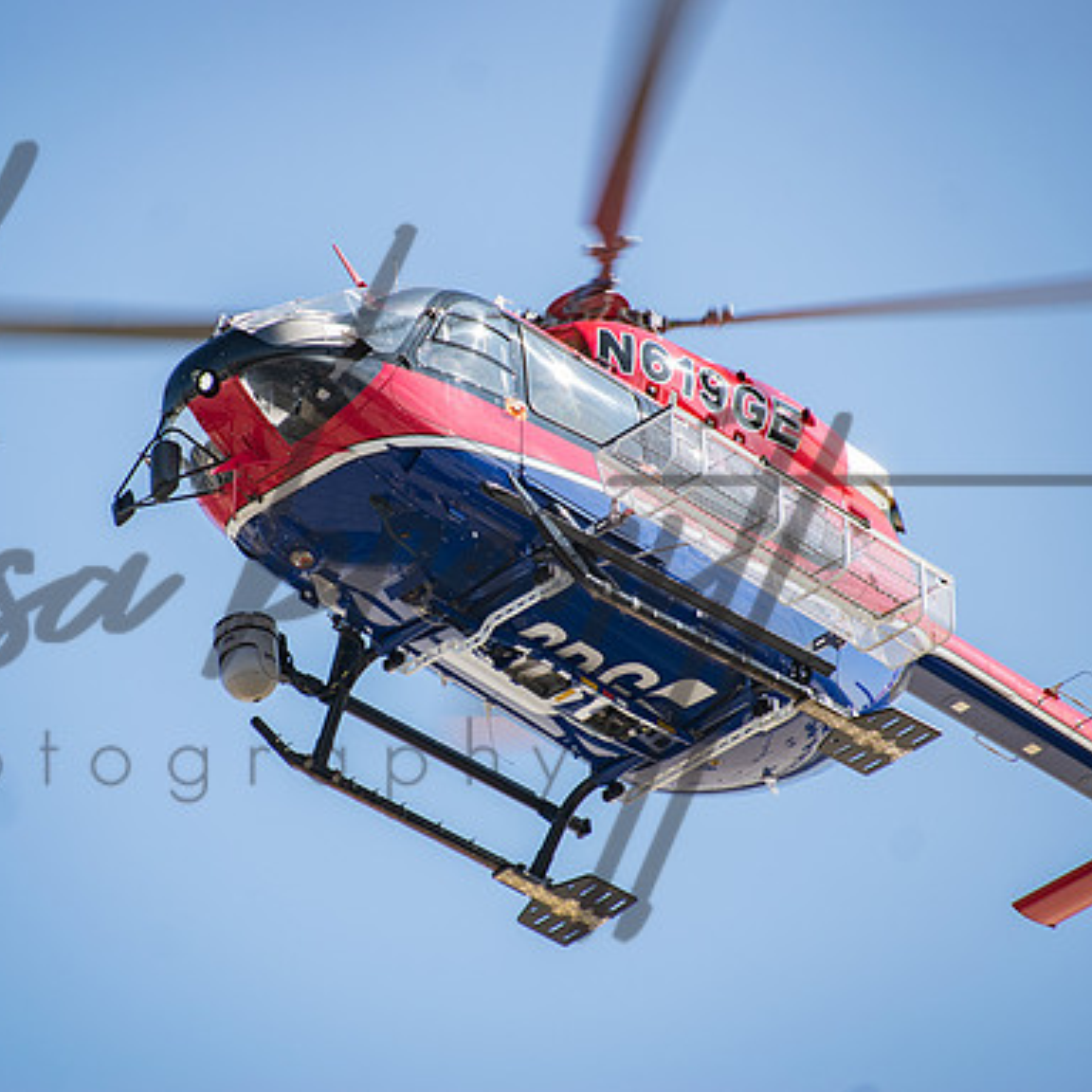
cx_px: 444
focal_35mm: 404
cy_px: 547
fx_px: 14419
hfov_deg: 4.3
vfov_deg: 4.3
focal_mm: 210
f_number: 5.3
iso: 100
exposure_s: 1/320
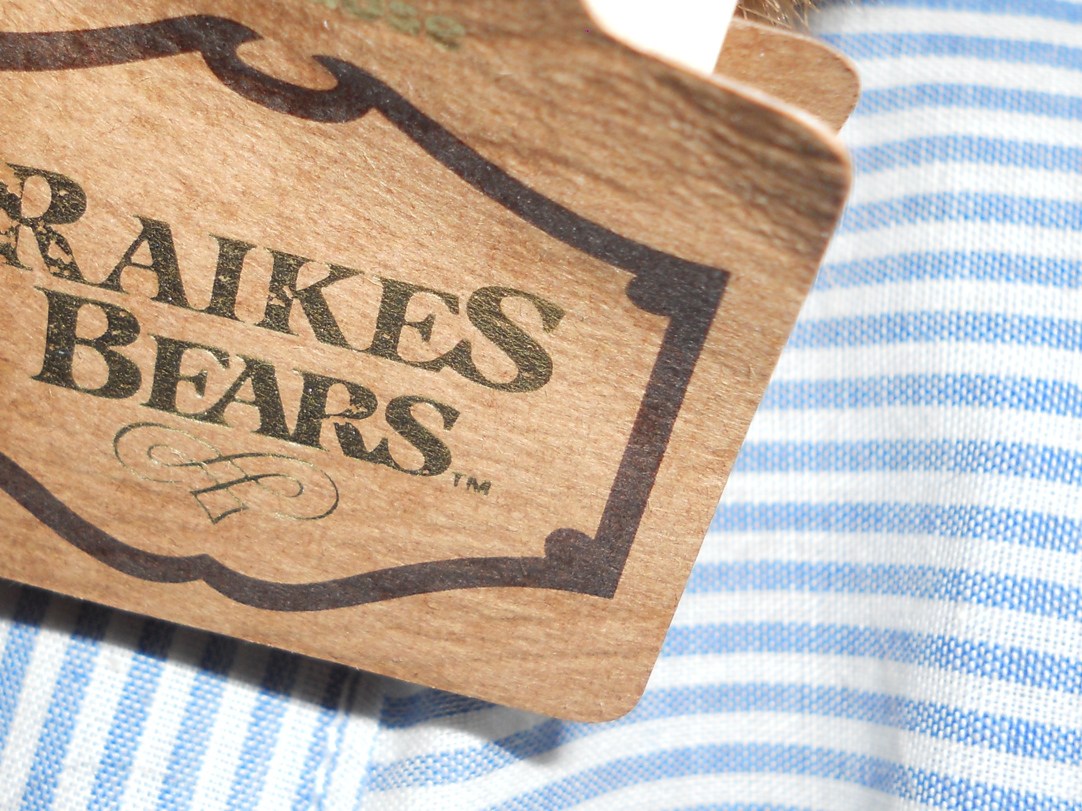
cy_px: 310
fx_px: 1781
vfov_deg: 25.6
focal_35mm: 57
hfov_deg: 33.4
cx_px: 330
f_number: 8.8
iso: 80
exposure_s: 1/25
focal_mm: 5.8
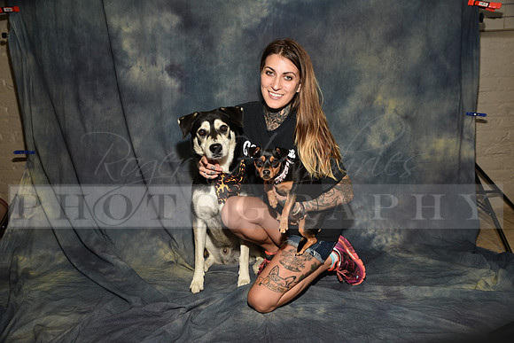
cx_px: 257
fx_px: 443
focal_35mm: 31
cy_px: 172
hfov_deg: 60.3
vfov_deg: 42.3
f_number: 5
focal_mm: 31
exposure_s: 1/60
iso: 200
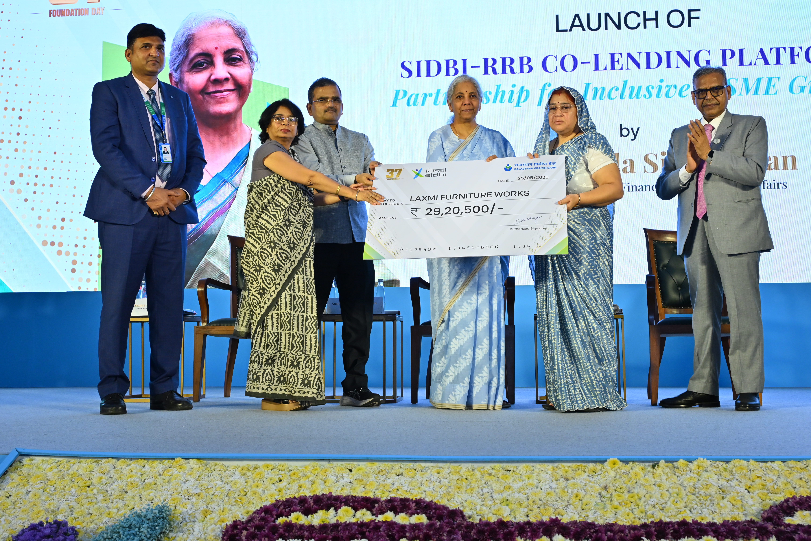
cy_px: 270
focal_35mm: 44
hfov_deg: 44.5
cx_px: 406
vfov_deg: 30.5
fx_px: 991
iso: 1600
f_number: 9
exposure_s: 1/160
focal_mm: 44
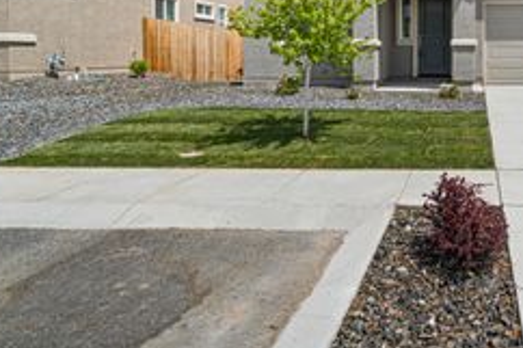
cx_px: 473
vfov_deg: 40.5
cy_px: 68
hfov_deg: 52.7
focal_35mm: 31
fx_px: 450
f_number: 8
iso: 100
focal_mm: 10
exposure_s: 1/60
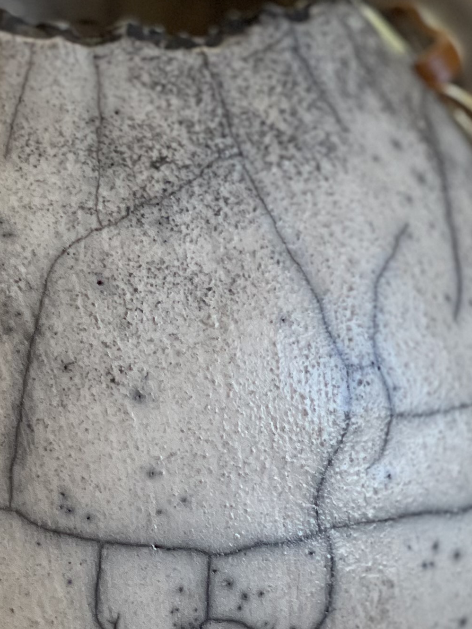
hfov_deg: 7.6
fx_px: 3526
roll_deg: +3.2
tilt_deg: -16.7
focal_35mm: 194
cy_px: 524
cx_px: 25
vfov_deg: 10.2
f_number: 2.2
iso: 200
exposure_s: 1/121
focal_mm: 7.5
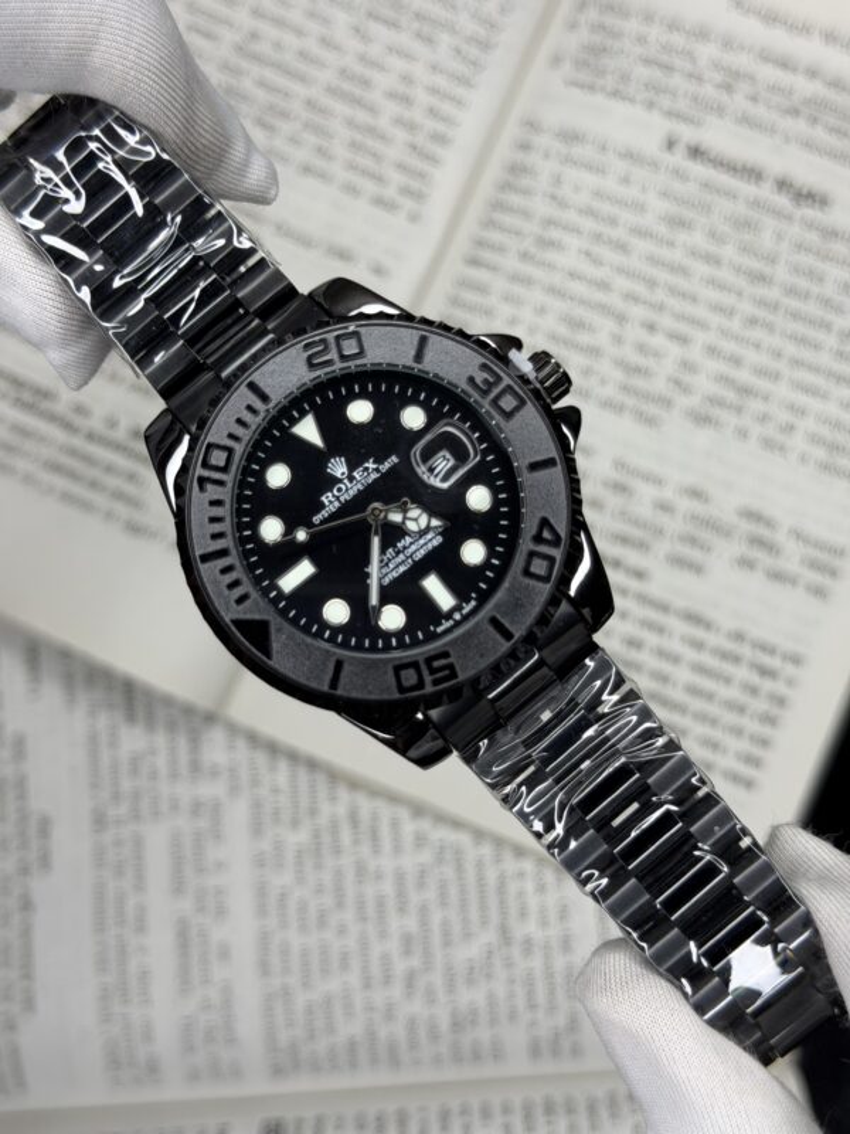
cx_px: 425
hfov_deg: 30.3
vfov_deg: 39.7
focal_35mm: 48
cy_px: 567
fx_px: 1572
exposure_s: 1/361
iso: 64
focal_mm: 6.76
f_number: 1.78
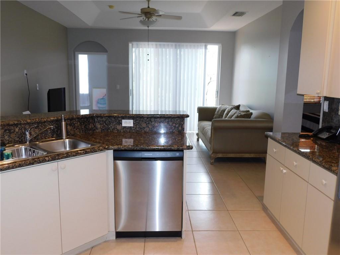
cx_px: 170
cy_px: 128
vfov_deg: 46.8
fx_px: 295
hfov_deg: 60.0
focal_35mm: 30
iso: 125
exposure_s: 1/40
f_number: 3.2
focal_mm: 5.3
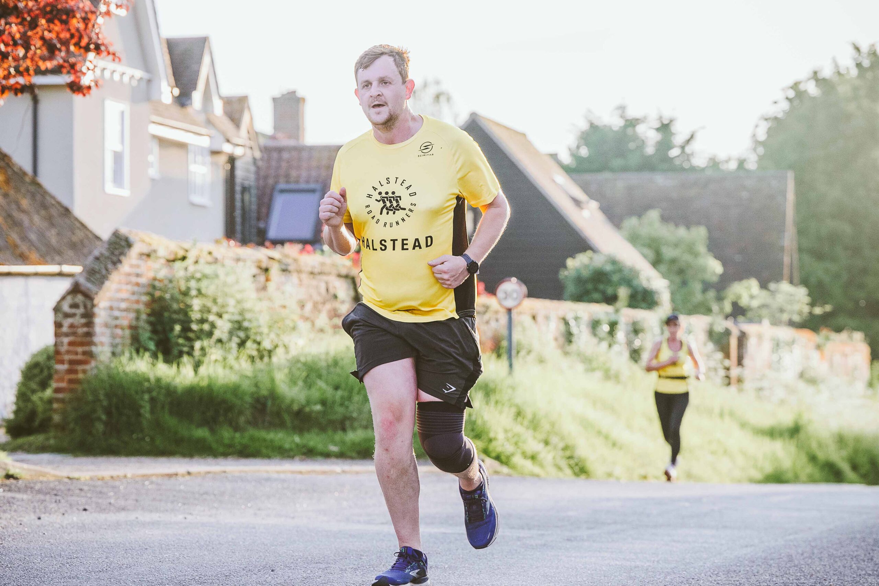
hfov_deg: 14.9
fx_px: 3369
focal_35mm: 138
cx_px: 440
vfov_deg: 9.9
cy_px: 293
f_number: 3.5
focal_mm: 92
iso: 500
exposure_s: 1/1250
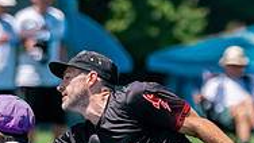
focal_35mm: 948
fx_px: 6388
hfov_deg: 2.3
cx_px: 73
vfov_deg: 1.3
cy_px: 184
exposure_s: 1/5000
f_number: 3.2
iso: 250
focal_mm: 200
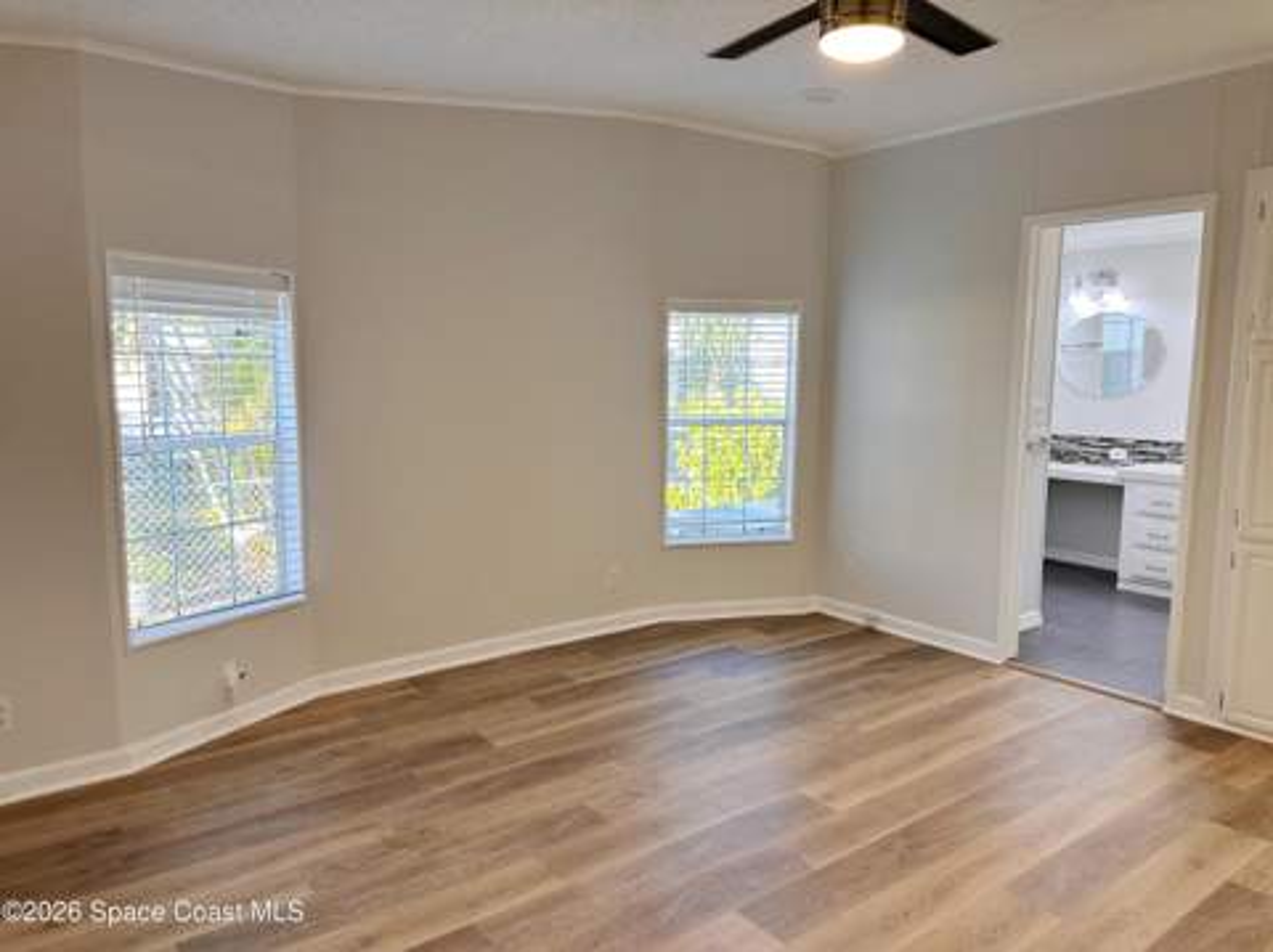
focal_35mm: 24
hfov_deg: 71.7
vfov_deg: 56.7
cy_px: 476
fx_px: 882
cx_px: 636
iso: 100
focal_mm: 6.86
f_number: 1.78
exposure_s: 1/120
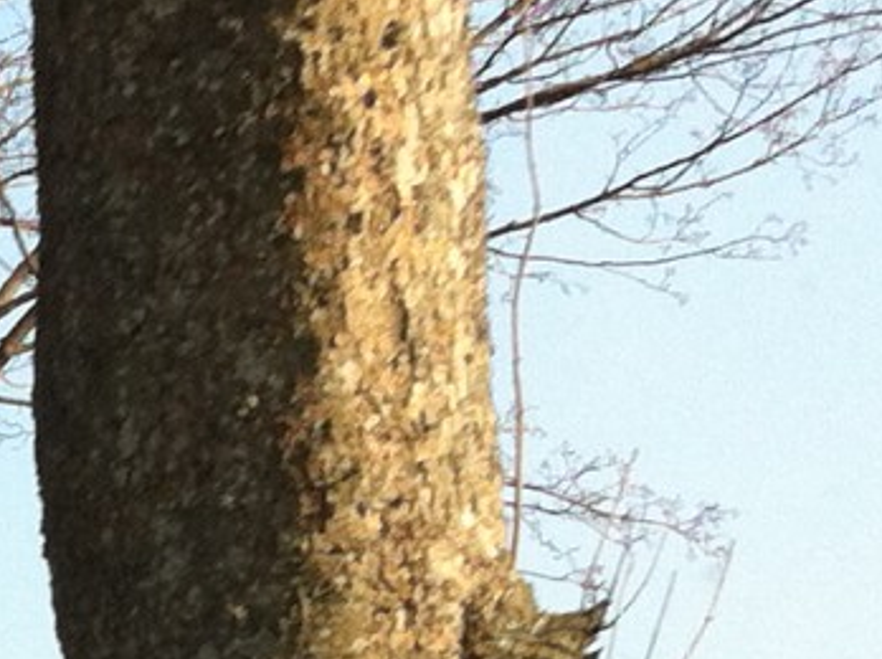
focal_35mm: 206
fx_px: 5242
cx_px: -1204
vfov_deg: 7.0
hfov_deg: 8.8
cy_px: 1082
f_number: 2.8
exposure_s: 1/503
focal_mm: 3.85
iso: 80
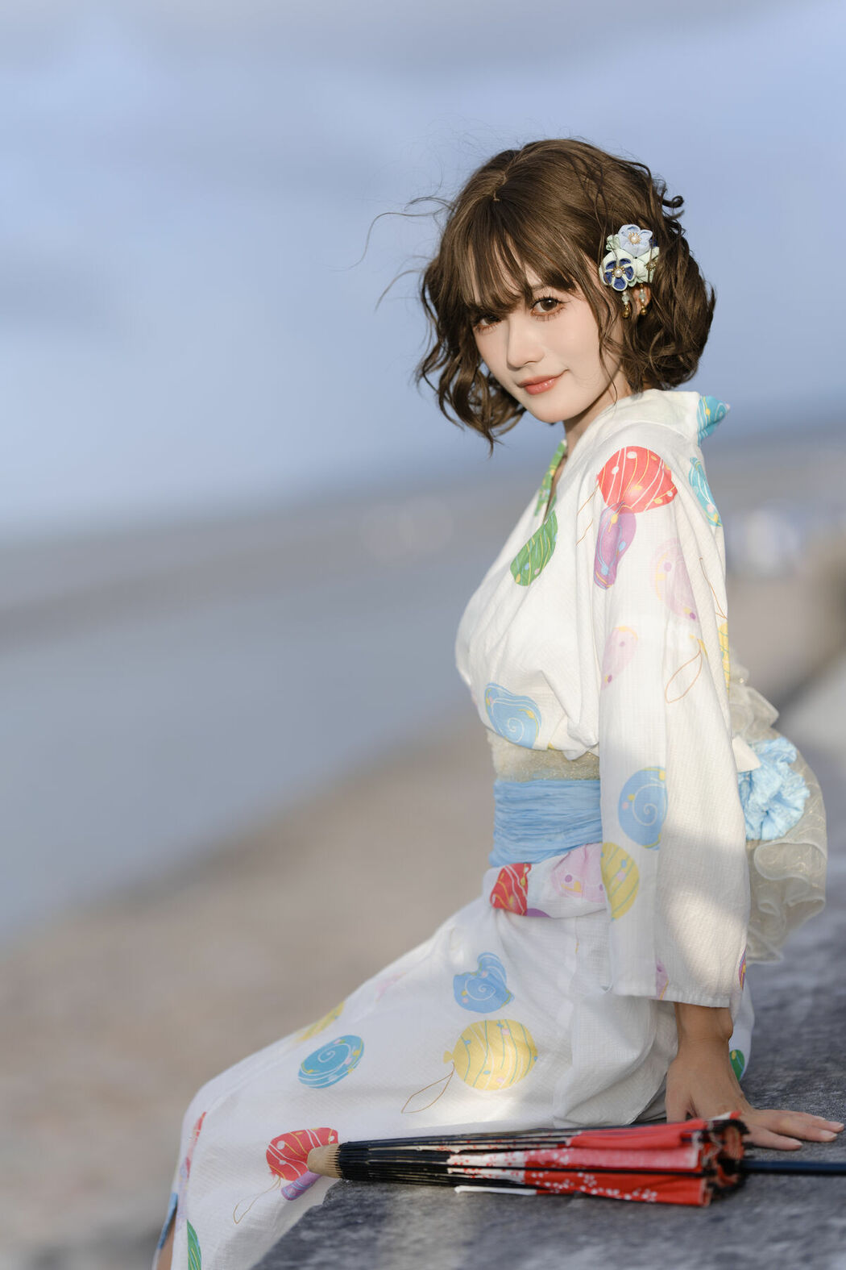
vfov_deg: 23.9
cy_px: 635
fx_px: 2996
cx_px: 423
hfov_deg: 16.1
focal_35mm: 85
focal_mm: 85
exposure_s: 1/2000
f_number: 1.6
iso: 100
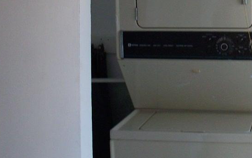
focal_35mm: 89
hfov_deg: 22.9
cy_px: 43
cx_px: 207
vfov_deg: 14.6
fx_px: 611
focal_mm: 7.54
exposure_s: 1/60
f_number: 2.8
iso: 160
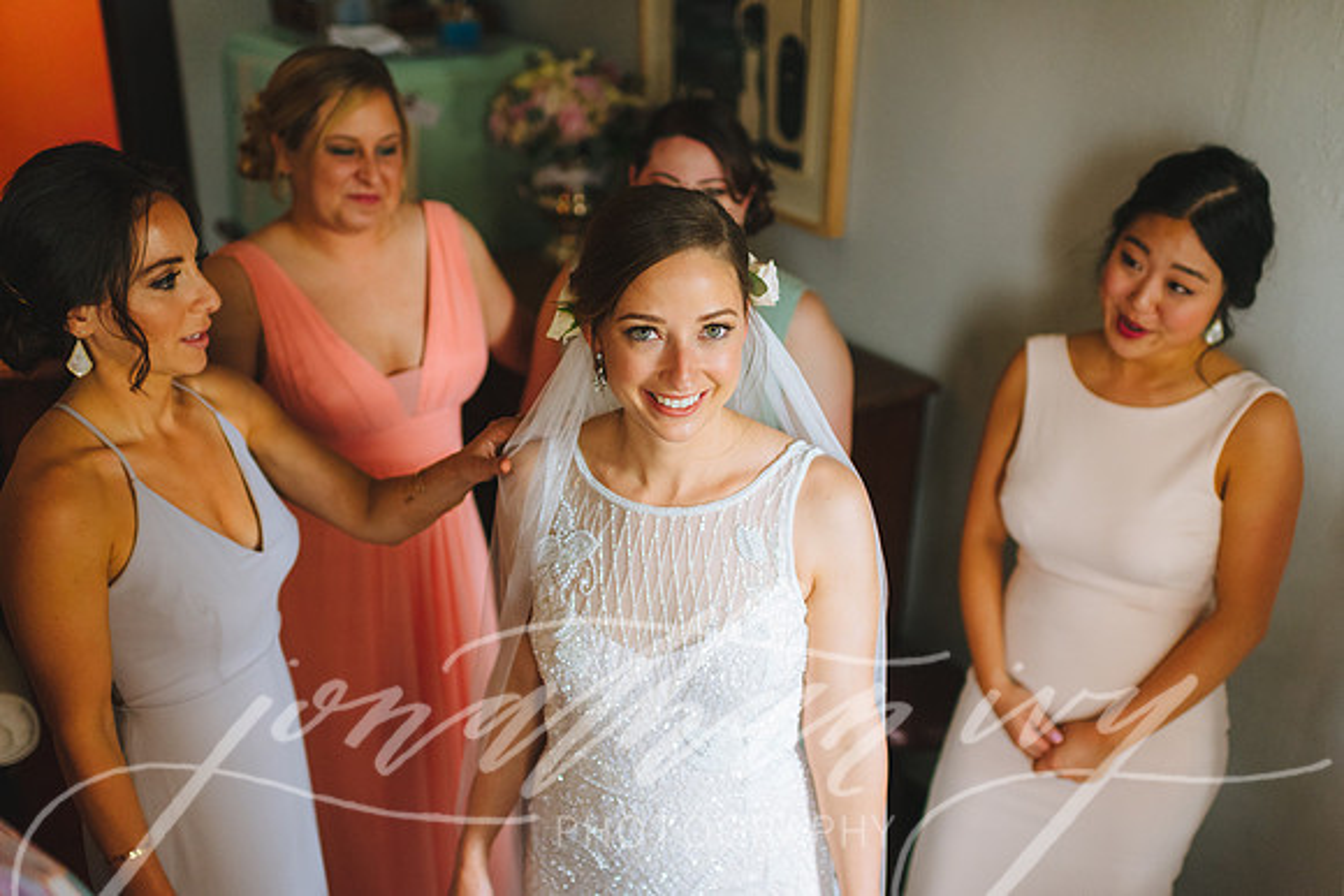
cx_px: 726
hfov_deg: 50.9
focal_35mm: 38
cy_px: 484
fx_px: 1411
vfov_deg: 35.2
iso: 1250
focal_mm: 35
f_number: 2
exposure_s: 1/800
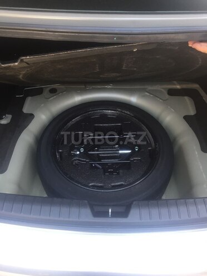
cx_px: 104
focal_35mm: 29
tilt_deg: -46.9
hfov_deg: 48.2
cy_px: 138
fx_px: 231
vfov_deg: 61.7
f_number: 2.2
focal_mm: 4.15
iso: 40
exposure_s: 1/33
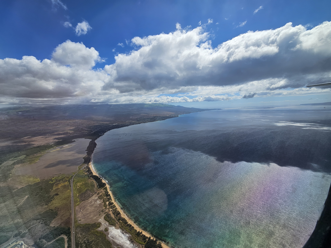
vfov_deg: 89.9
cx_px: 166
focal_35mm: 13
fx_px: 124
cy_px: 124
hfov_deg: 106.2
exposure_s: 1/3333
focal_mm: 2.2
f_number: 2.2
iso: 50
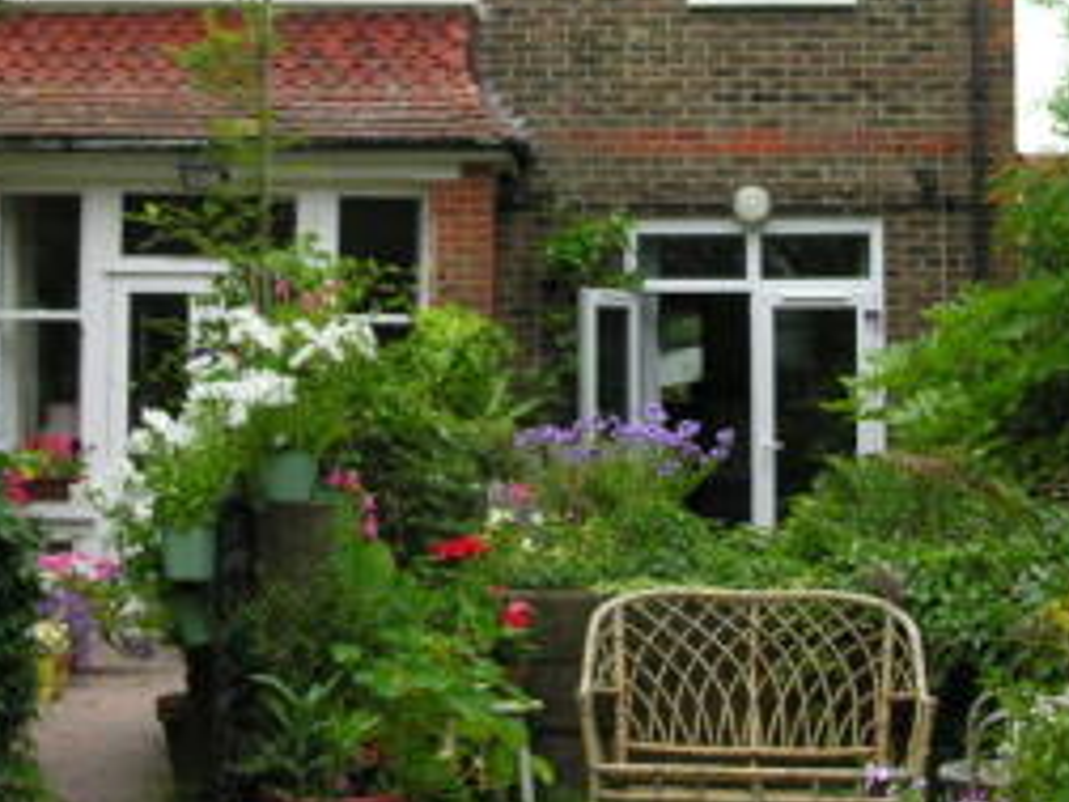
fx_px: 2996
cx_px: 596
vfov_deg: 15.1
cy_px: 155
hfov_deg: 20.2
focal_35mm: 97
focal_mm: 10.7
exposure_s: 1/68
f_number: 4.1
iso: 50
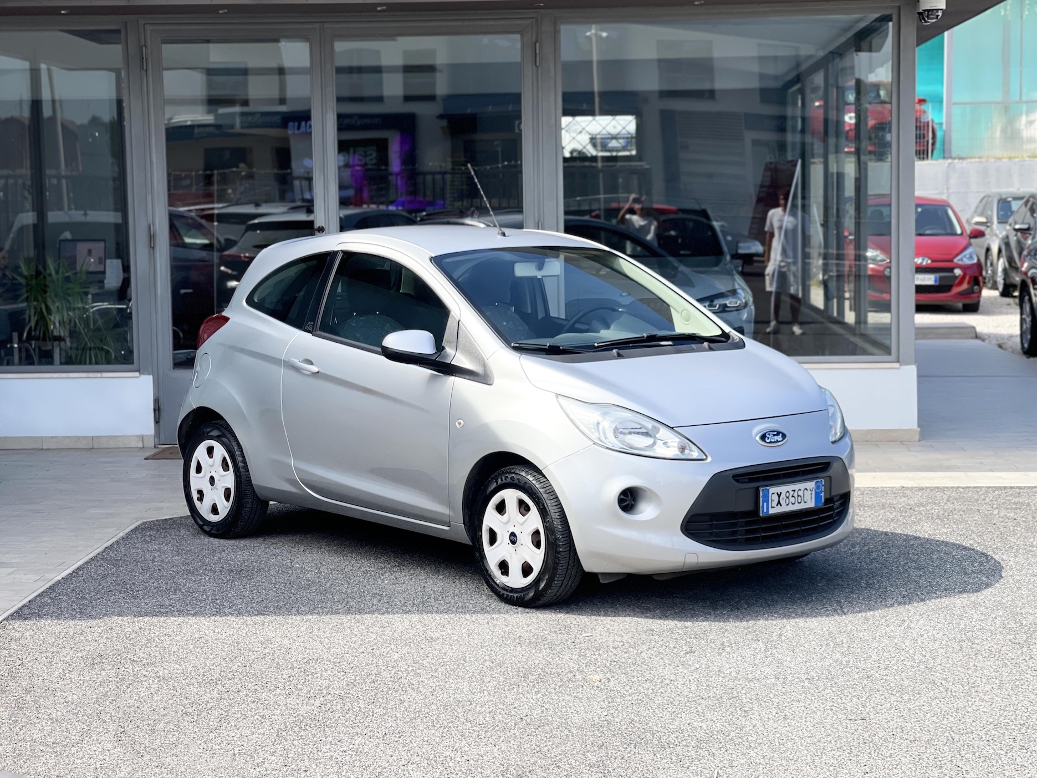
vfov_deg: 22.9
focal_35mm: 64
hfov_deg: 30.3
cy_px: 389
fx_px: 1917
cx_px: 518
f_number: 2.2
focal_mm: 7.5
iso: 32
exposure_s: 1/511
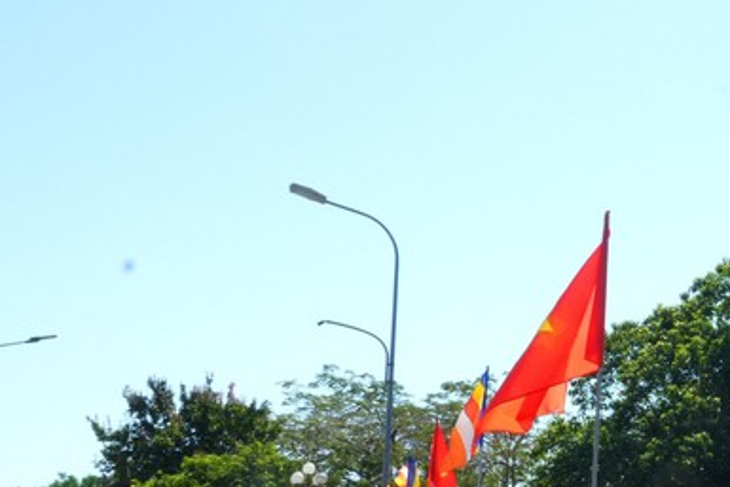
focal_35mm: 78
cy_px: 334
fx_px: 1582
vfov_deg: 17.5
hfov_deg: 23.7
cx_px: 876
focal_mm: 20
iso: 1600
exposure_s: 1/250
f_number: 22
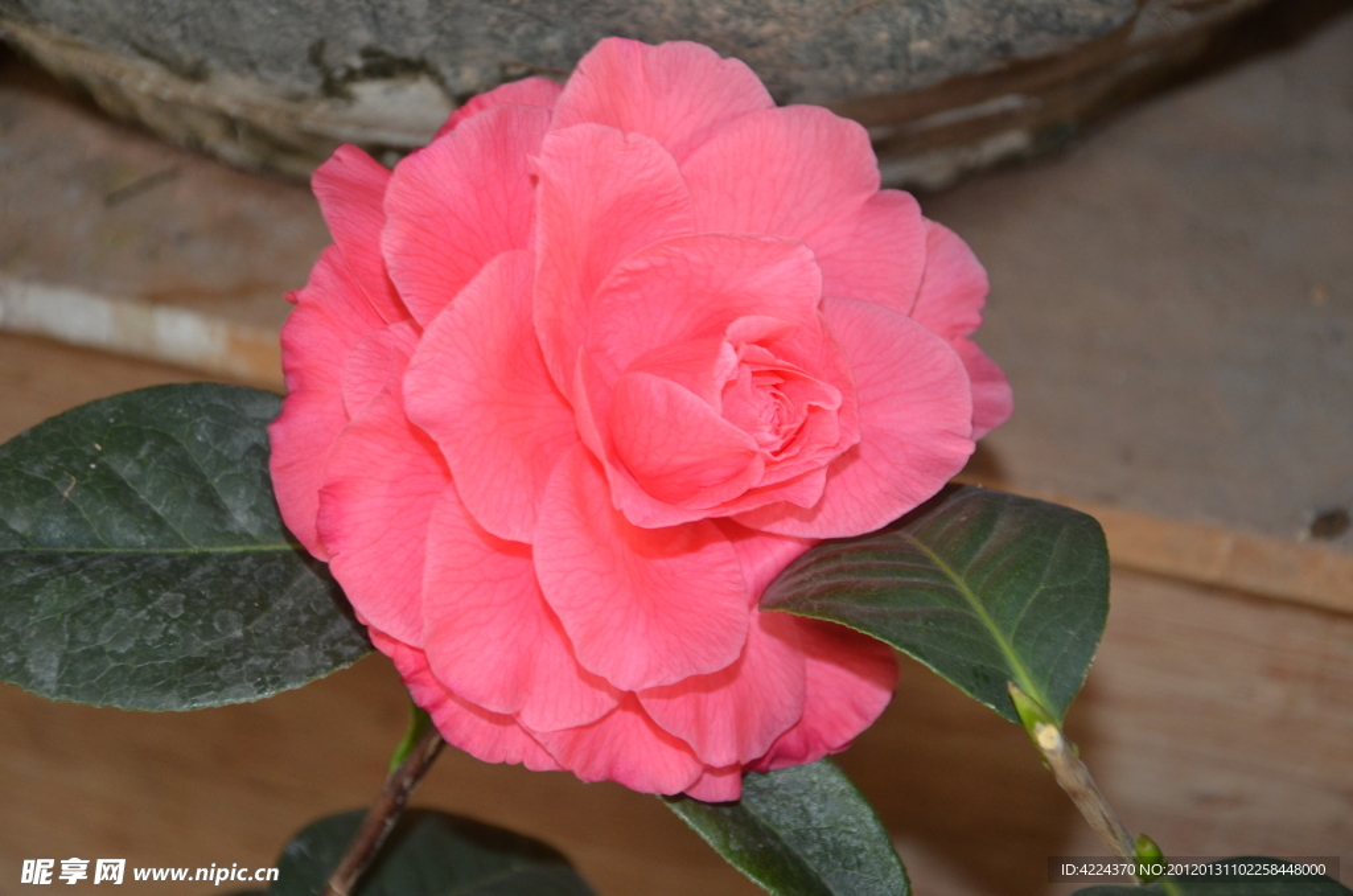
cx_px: 676
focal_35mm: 99
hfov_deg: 20.7
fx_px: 3713
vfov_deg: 13.8
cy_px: 448
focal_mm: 66
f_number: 5.3
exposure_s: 1/60
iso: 800
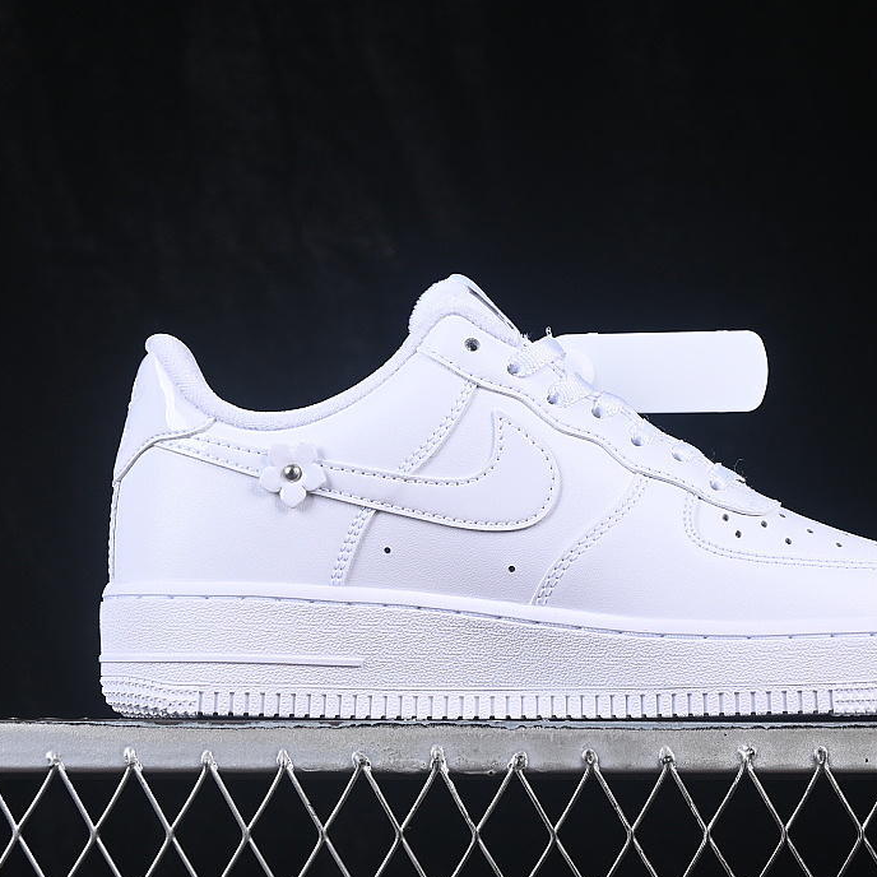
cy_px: 436
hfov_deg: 17.4
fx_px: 2866
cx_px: 516
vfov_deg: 17.4
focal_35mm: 100
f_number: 8
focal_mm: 50
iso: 160
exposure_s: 1/100
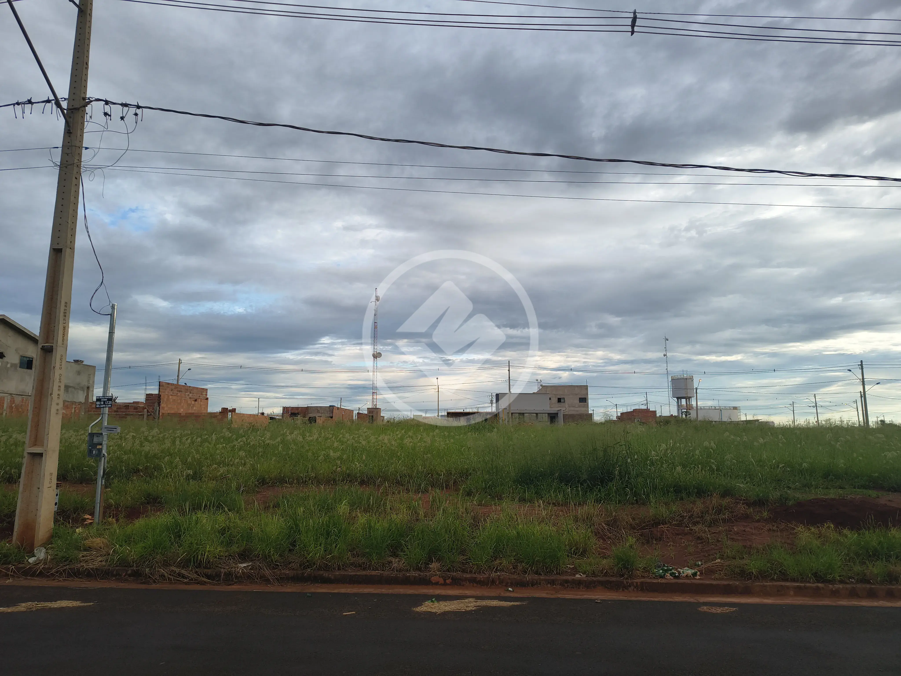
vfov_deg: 56.8
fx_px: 625
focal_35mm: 24
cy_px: 338
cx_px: 450
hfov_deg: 71.6
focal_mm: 5.56
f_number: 1.8
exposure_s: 1/478
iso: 100
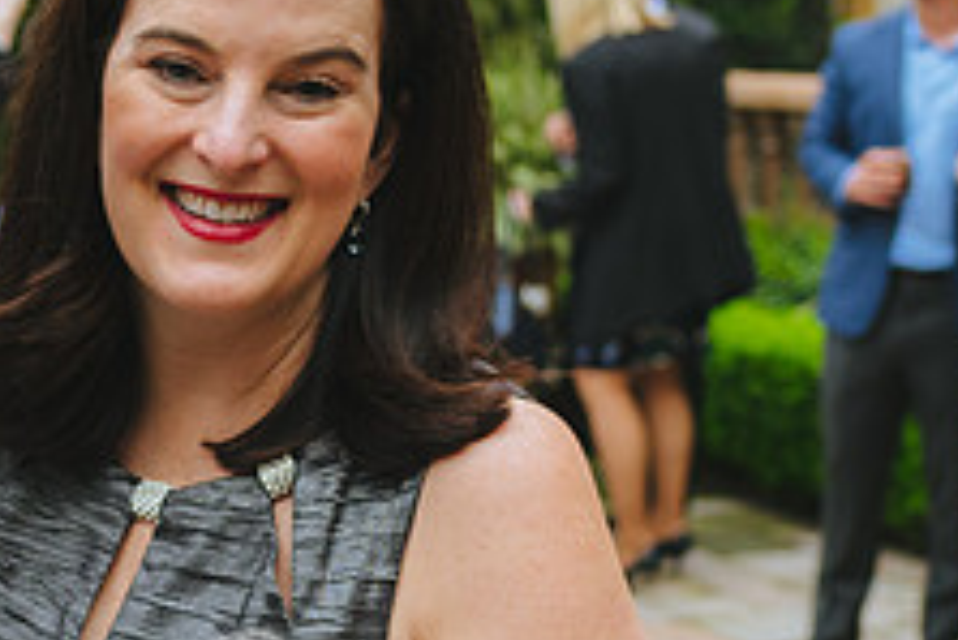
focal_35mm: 91
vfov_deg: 15.0
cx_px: 34
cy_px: 384
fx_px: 2423
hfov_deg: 21.7
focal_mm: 35
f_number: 3.5
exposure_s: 1/250
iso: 1600
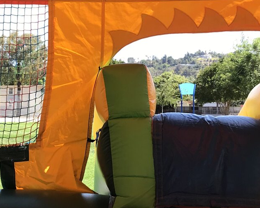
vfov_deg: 21.8
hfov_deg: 27.0
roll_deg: -0.4
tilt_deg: +4.8
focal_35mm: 70
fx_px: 539
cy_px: 87
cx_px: 94
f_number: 1.8
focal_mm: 3.99
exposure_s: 1/451
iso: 20
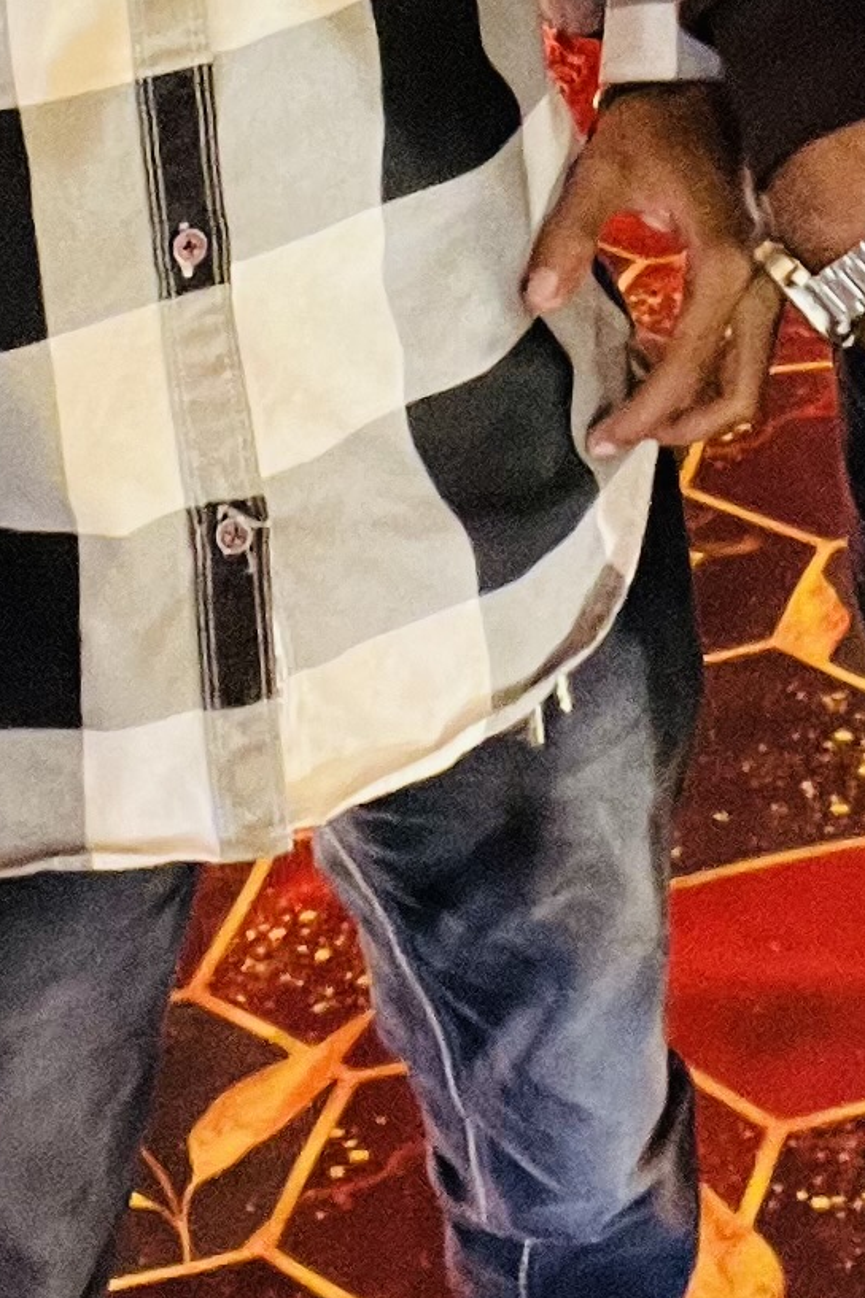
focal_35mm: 118
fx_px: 4256
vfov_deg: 16.3
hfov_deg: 11.6
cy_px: -426
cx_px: 717
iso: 250
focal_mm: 2.71
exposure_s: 1/34
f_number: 2.2
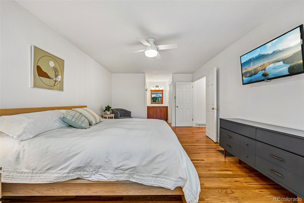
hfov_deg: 104.3
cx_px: 152
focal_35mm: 14
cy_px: 102
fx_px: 118
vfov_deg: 81.2
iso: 400
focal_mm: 14
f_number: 10
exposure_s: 1/8
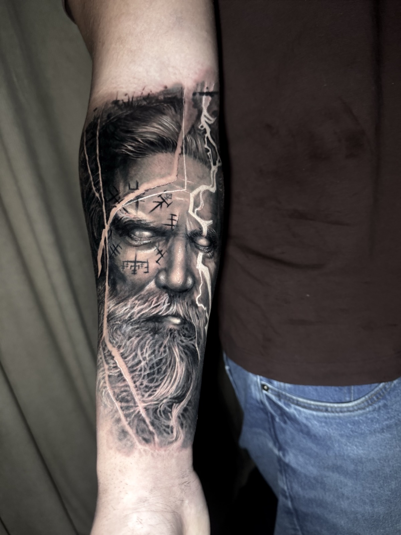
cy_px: 268
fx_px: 371
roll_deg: +13.9
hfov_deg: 56.8
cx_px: 200
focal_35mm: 24
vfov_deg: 71.6
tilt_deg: -16.7
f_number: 1.78
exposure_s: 1/60
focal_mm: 6.76
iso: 400
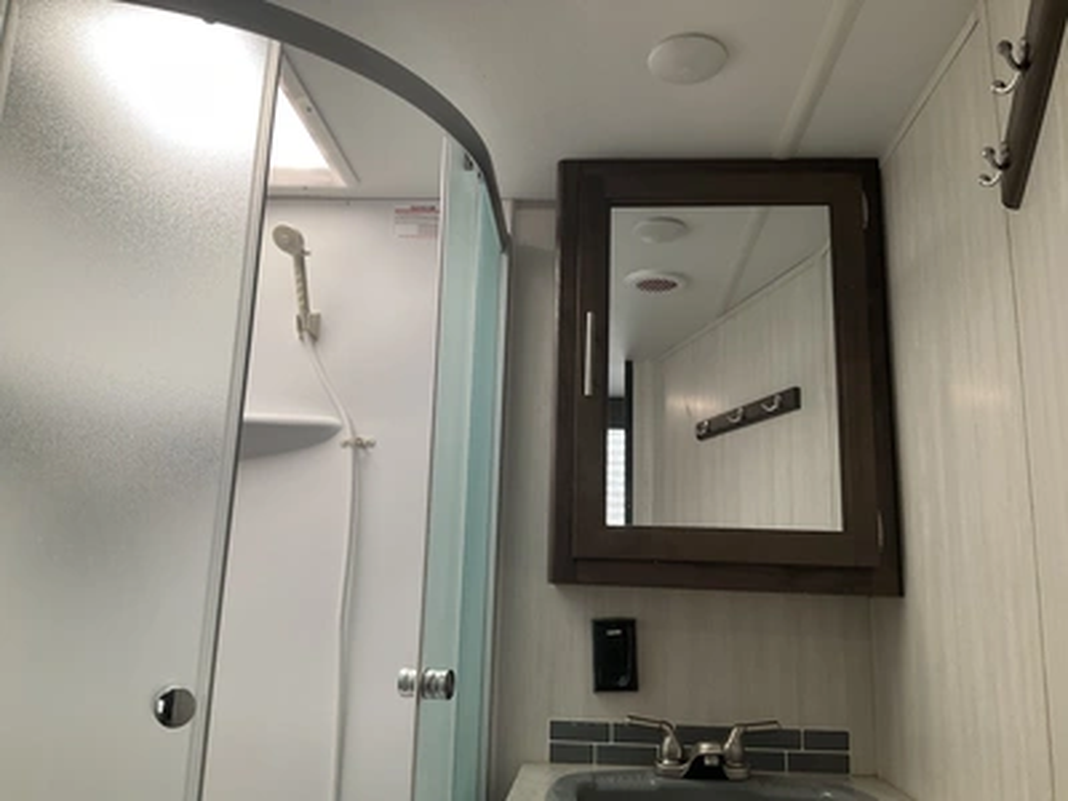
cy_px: 400
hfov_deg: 61.7
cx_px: 534
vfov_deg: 48.2
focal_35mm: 29
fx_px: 895
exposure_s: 1/122
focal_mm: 3
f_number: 1.8
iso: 50
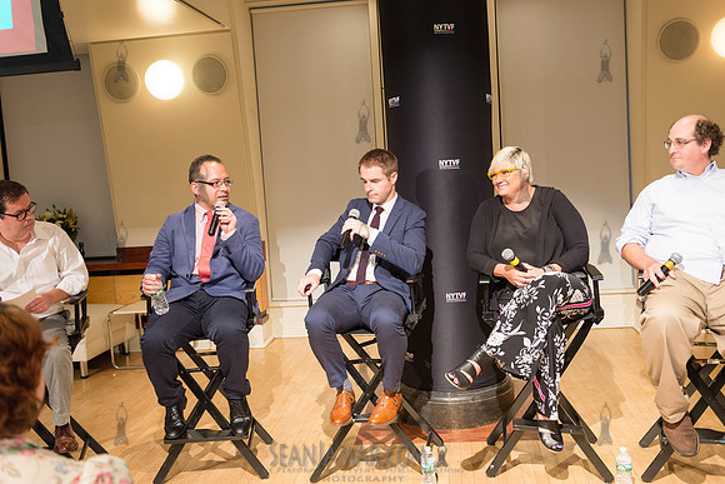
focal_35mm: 35
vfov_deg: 37.9
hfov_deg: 54.4
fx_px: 705
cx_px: 362
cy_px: 242
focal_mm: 35
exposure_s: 1/160
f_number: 4
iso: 2500
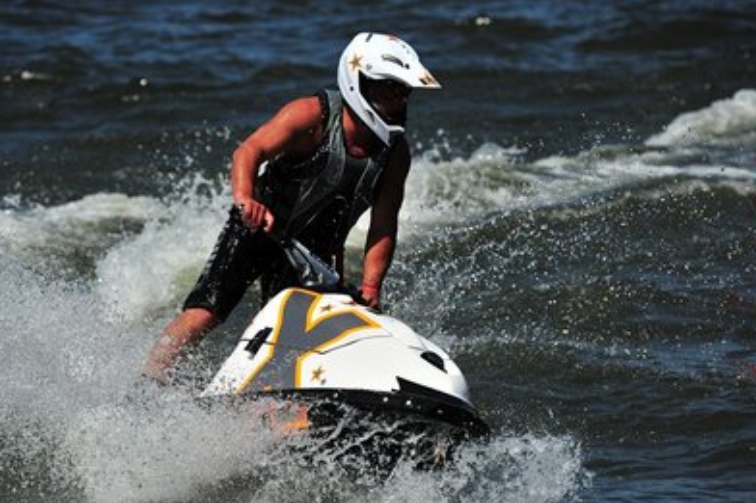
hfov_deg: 10.2
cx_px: 345
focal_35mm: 201
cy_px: 285
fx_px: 4219
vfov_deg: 6.8
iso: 200
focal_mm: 175
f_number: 5.6
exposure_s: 1/3200
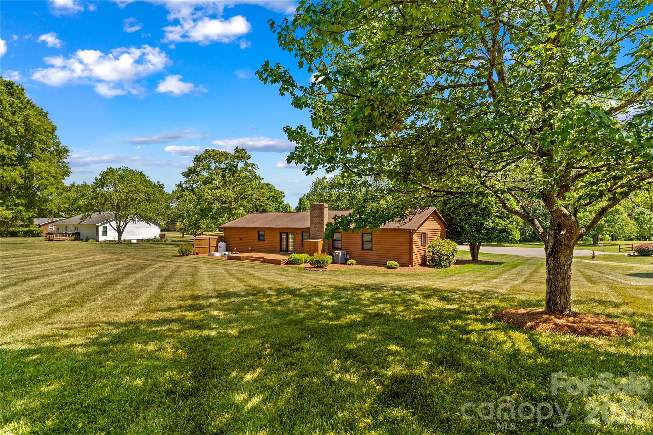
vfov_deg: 67.4
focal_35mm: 18
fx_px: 326
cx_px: 326
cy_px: 218
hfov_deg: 90.0
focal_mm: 18
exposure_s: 1/60
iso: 100
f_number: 8
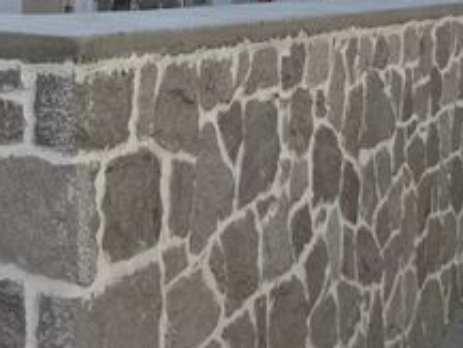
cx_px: -154
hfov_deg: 23.6
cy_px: -81
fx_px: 964
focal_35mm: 72
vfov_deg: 19.2
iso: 50
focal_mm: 5.1
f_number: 1.6
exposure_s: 1/2688
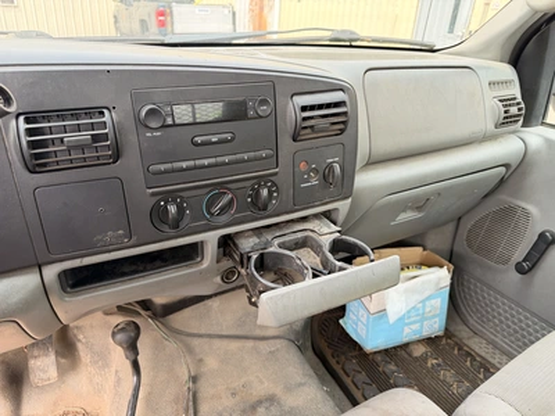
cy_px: 208
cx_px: 278
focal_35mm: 24
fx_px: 385
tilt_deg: -25.5
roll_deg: -2.7
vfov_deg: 56.8
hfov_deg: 71.6
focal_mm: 6.76
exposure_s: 1/286
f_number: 1.78
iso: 80
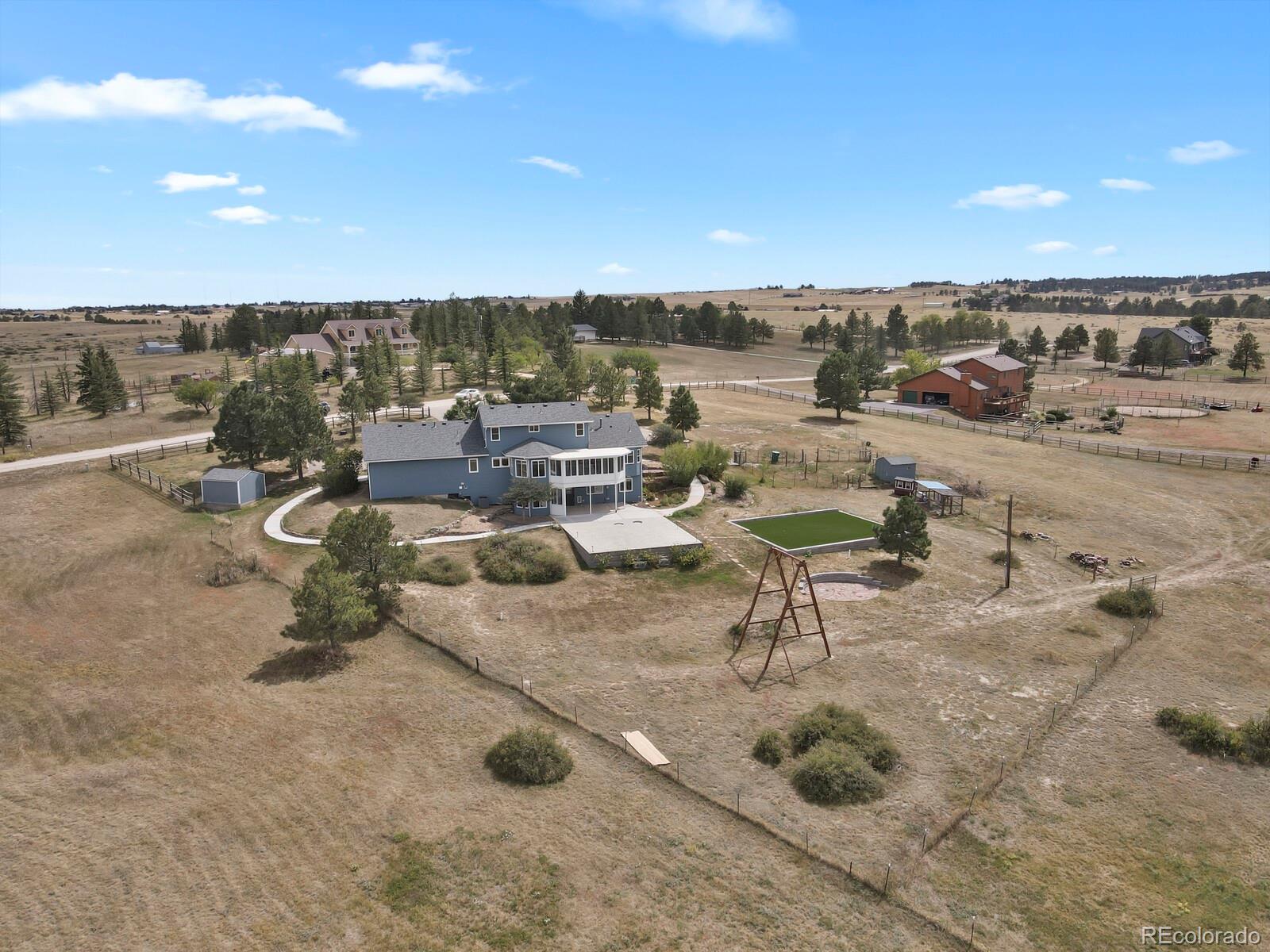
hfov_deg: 71.6
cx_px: 635
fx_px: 881
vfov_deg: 56.8
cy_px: 476
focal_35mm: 24
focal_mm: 4.5
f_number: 2.8
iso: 100
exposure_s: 1/640
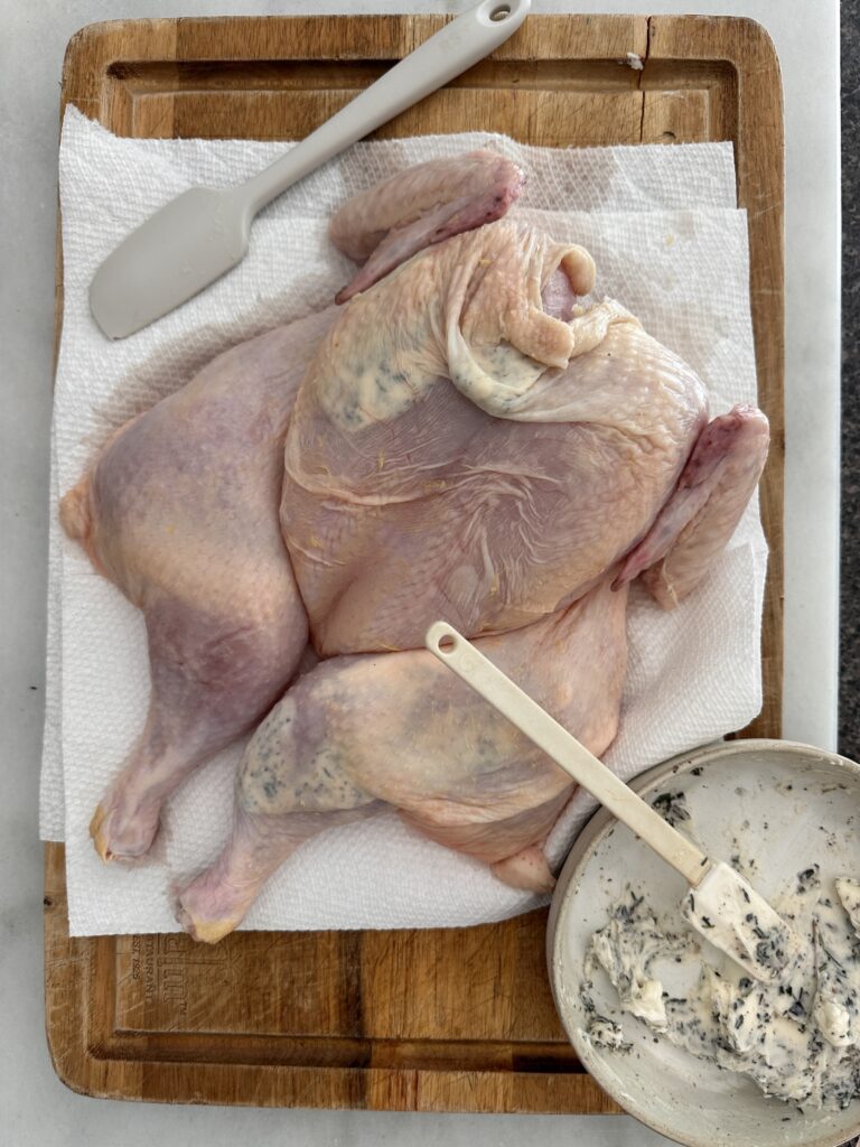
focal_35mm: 24
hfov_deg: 56.8
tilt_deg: -88.6
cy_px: 574
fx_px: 795
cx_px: 430
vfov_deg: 71.6
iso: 64
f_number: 1.78
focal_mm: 6.86
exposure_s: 1/121
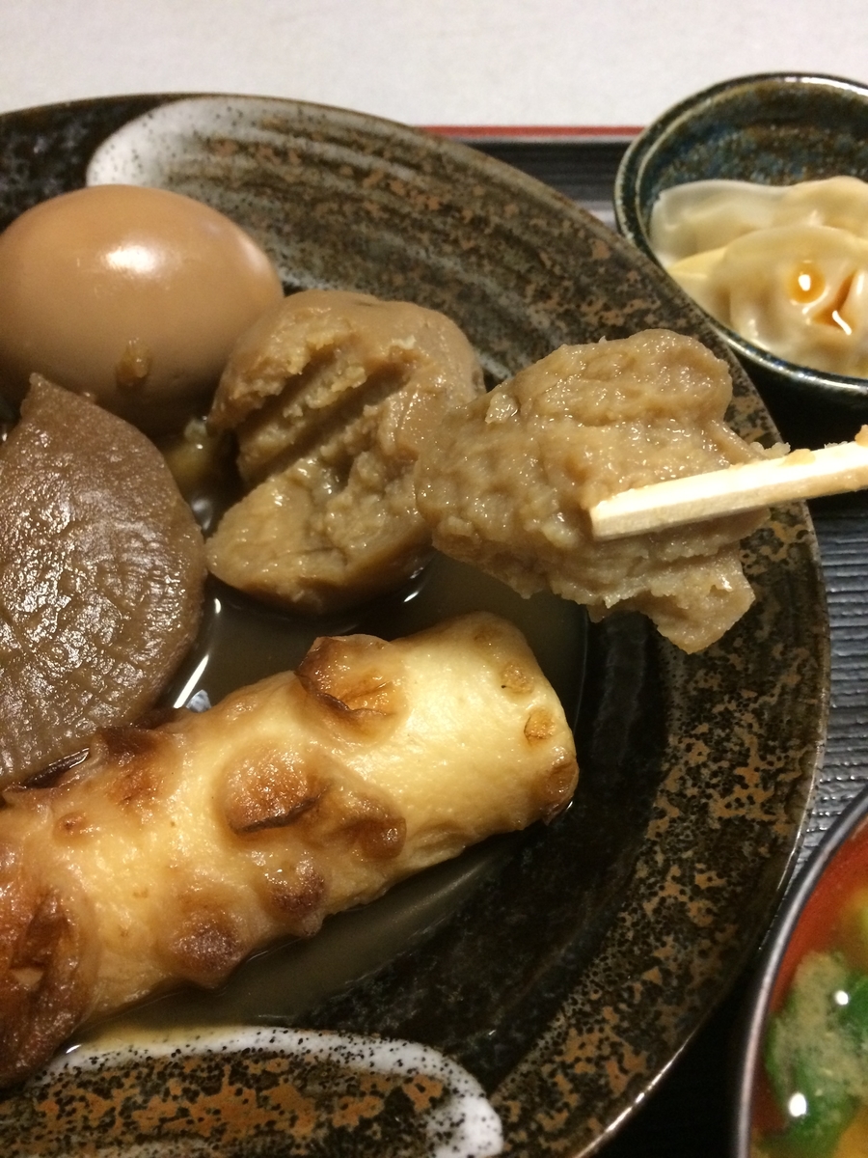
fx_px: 970
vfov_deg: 61.7
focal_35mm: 29
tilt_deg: -61.1
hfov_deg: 48.2
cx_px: 434
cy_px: 579
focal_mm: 4.15
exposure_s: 1/17
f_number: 2.2
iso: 250
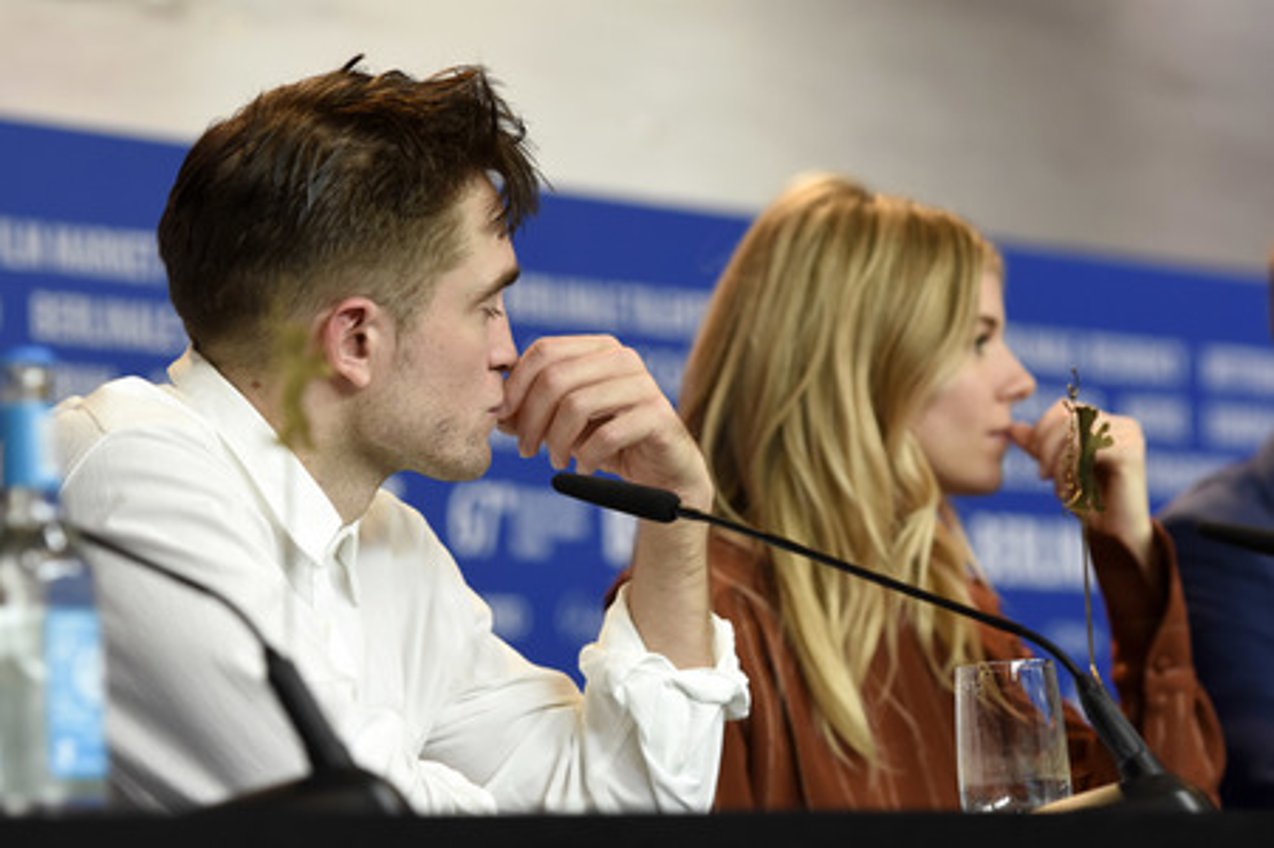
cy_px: 424
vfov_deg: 7.3
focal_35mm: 188
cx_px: 637
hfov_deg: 11.0
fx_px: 6630
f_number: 3.5
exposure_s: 1/320
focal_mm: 125
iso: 1000
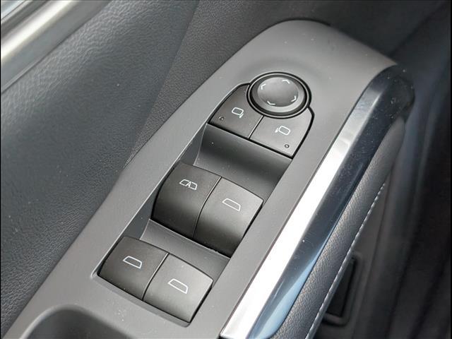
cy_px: 170
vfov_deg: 29.7
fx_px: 640
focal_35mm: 49
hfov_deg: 38.9
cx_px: 226
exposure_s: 1/286
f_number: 1.68
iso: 232
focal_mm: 6.9
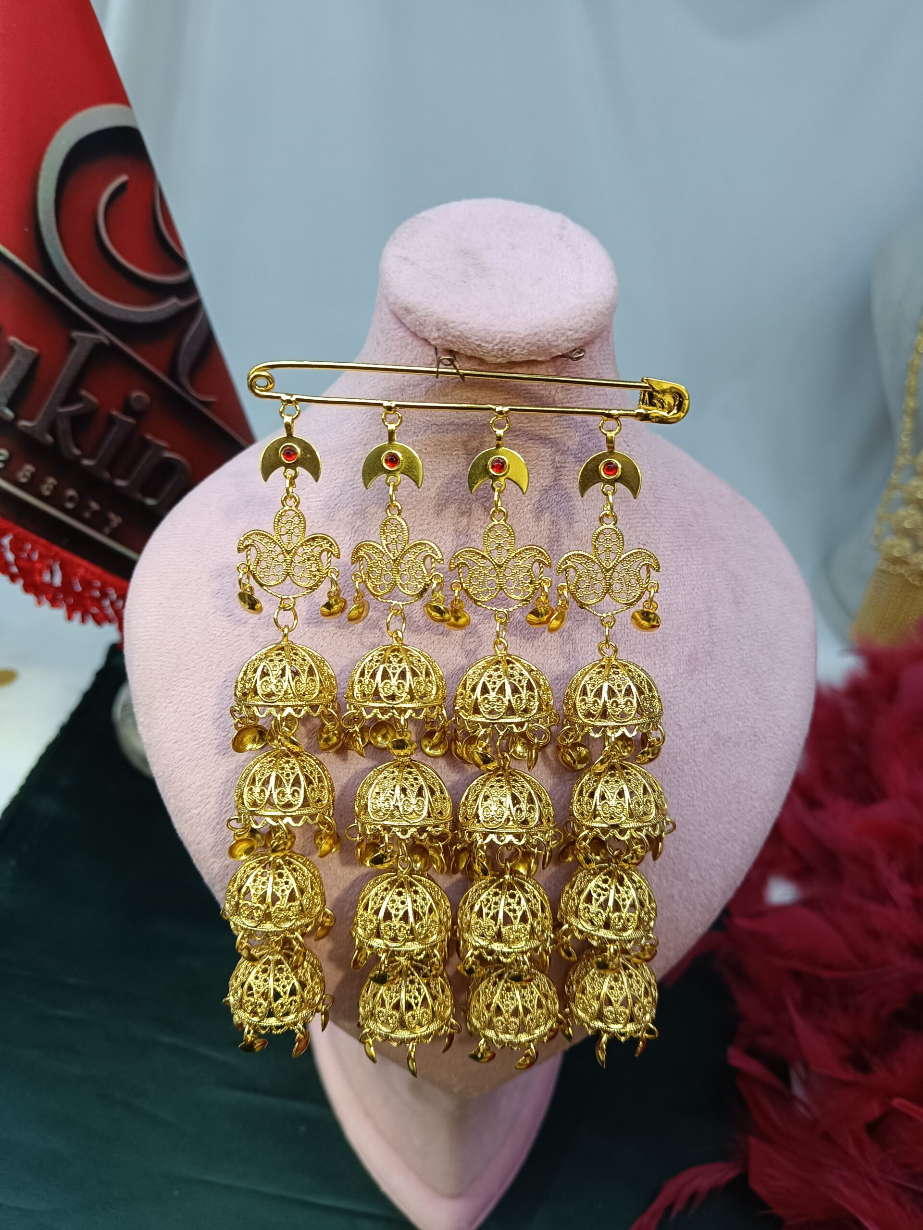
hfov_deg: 56.8
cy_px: 615
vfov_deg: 71.6
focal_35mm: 24
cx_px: 462
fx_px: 853
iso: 318
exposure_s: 1/50.1
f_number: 1.88
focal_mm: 5.59
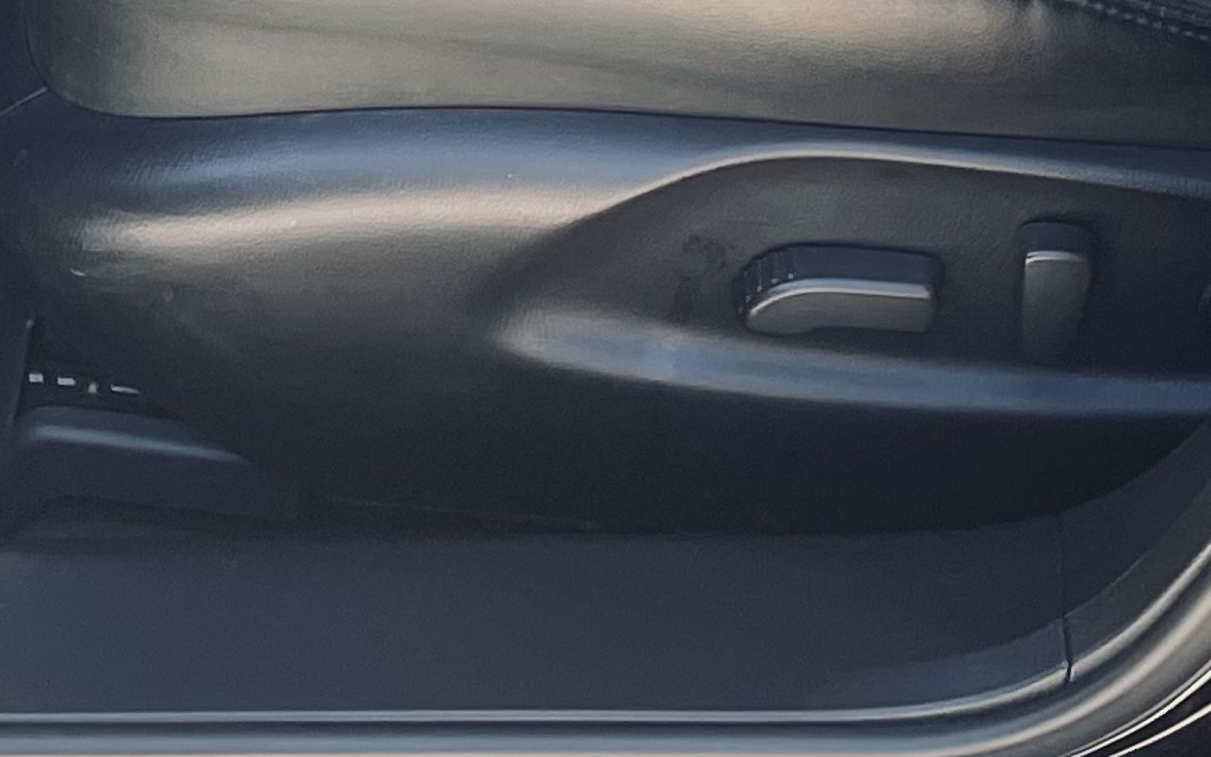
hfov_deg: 16.4
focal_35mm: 127
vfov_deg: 9.1
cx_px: 370
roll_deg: +4.1
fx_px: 4192
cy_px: -1200
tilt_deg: -25.0
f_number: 1.6
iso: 32
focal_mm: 4.2
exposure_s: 1/177
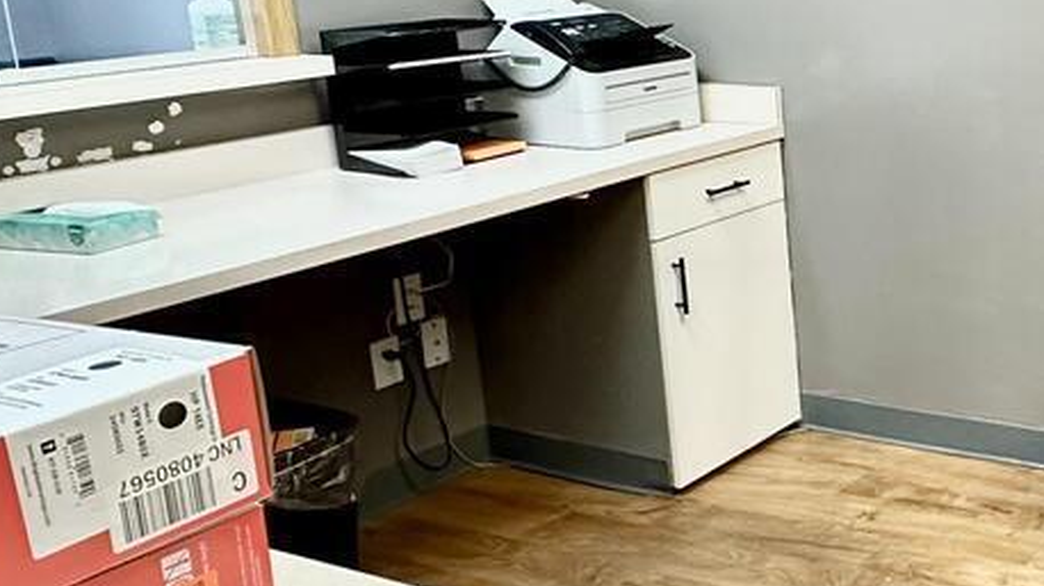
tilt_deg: -11.5
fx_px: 1328
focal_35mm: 48
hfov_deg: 36.0
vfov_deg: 24.6
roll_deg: +0.9
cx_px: 1167
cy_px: 160
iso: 400
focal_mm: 2.22
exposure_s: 1/60
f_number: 2.2
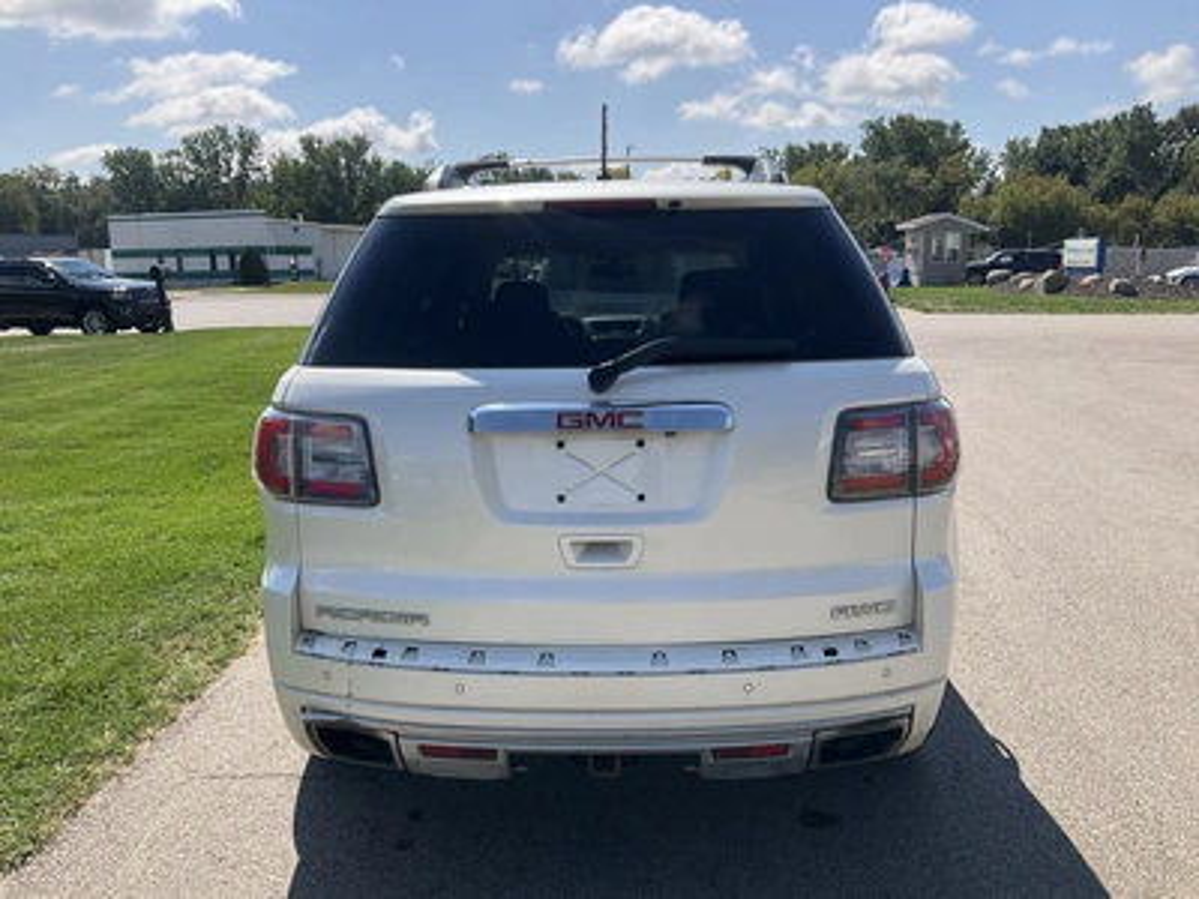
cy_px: 450
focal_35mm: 29
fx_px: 1004
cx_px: 600
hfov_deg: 61.7
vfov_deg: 48.2
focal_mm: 3
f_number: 1.8
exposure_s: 1/1912
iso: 25
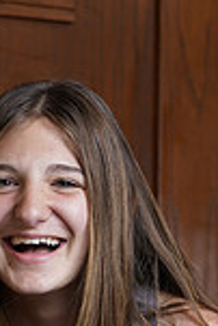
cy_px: 449
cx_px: 4
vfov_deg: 6.3
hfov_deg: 4.2
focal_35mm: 326
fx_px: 2954
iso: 200
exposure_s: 1/250
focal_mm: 85
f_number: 5.6
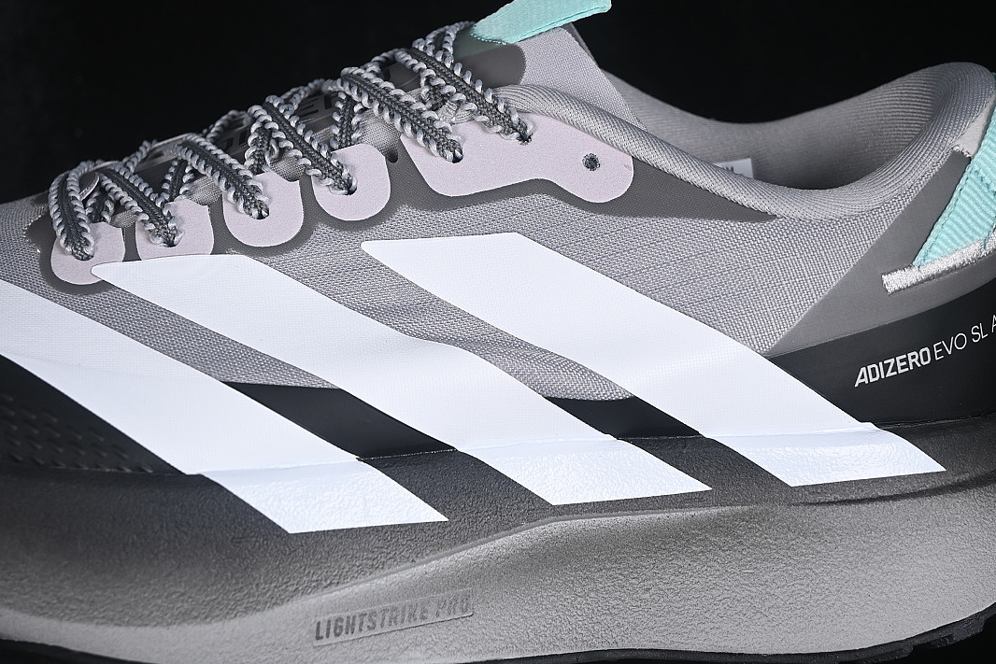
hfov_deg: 26.6
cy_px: 333
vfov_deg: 18.0
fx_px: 2103
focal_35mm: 76
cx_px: 494
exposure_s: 1/80
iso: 160
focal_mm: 50
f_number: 7.1
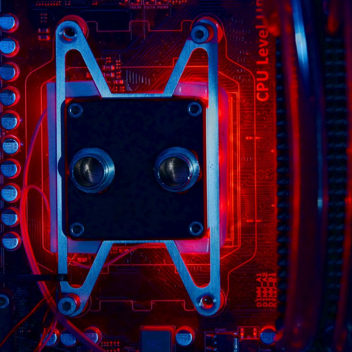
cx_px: 112
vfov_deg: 5.1
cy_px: 176
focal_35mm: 346
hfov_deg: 5.1
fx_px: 3981
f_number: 11
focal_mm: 180
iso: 800
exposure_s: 6
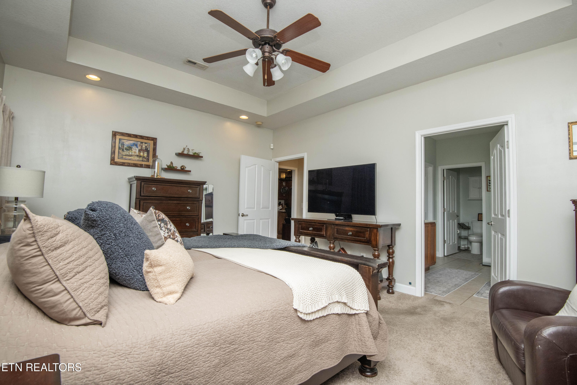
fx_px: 256
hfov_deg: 96.7
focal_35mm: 16
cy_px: 192
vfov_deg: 73.7
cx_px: 288
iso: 500
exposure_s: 1/250
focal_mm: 16
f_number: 9
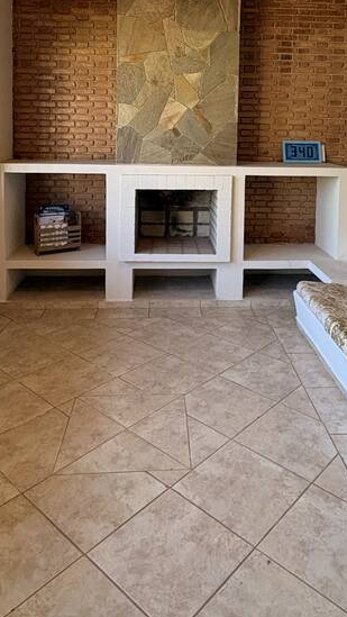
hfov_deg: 38.9
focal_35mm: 30
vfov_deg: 60.6
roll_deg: -1.2
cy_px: 152
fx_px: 490
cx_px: 194
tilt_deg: -2.8
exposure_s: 1/60
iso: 250
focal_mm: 2.22
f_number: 2.2
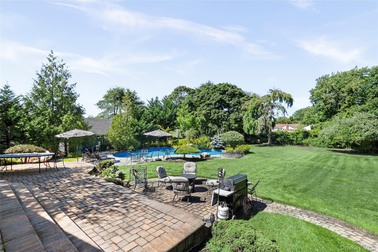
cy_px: 126
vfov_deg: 73.7
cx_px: 189
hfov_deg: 96.7
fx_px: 168
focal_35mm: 16
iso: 2000
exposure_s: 1/640
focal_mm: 16
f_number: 16
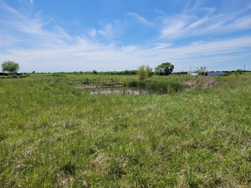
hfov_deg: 67.3
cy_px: 94
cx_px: 126
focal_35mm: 26
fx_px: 189
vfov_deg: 53.1
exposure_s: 1/3409
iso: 40
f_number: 1.8
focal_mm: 5.4
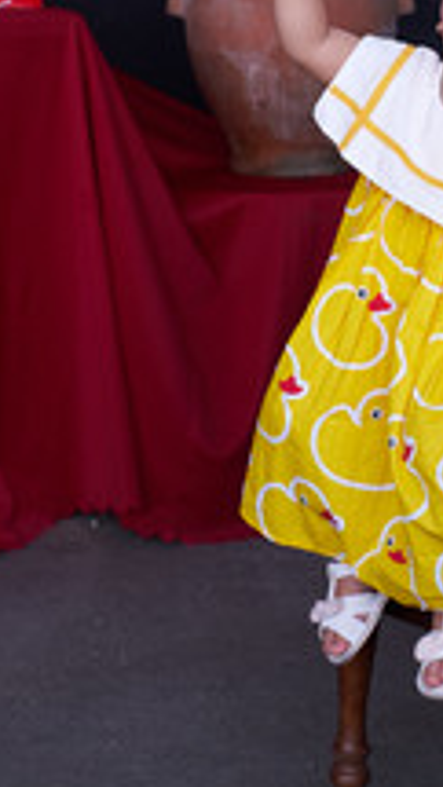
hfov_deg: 9.4
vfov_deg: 16.2
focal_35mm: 129
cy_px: -29
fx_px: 2693
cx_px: 416
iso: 400
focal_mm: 35
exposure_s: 1/160
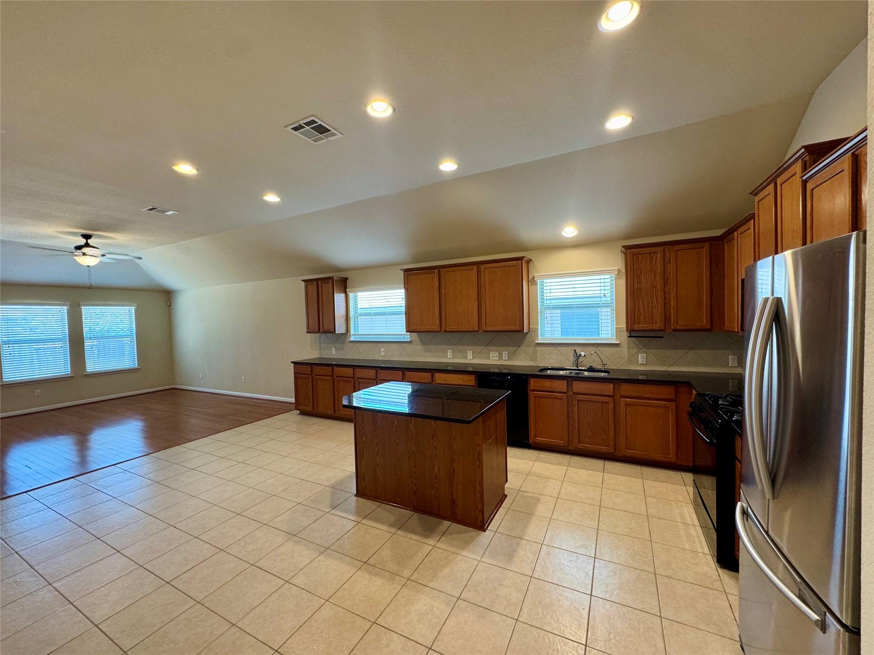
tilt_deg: -2.7
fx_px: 353
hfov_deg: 102.1
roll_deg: +1.6
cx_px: 437
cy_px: 328
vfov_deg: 85.7
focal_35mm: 14
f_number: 2.2
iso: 200
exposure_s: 1/60
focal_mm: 2.22
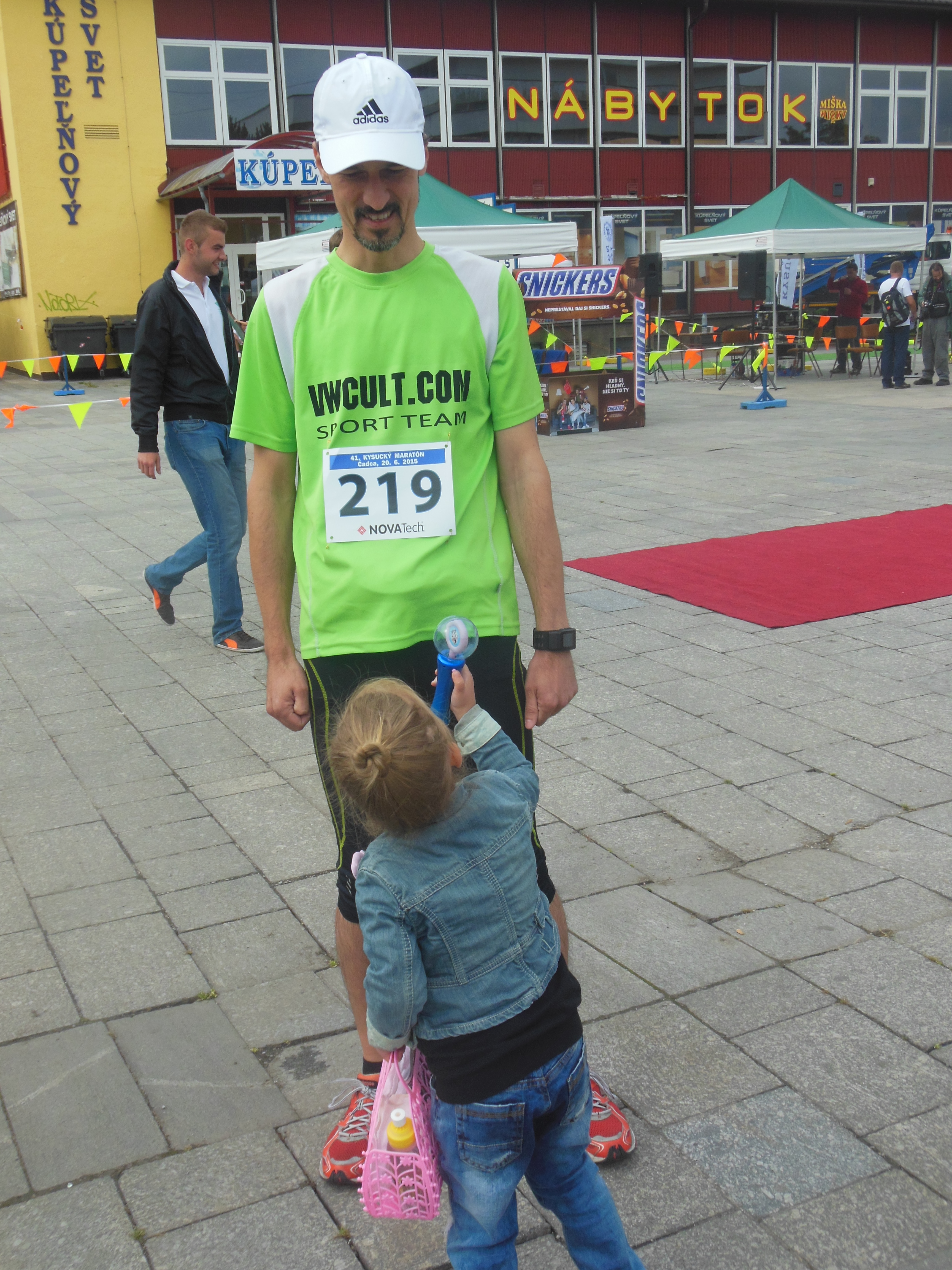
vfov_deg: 49.0
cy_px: 635
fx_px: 1393
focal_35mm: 38
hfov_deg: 37.7
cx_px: 476
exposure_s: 1/1000
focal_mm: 6.8
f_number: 3.6
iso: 125
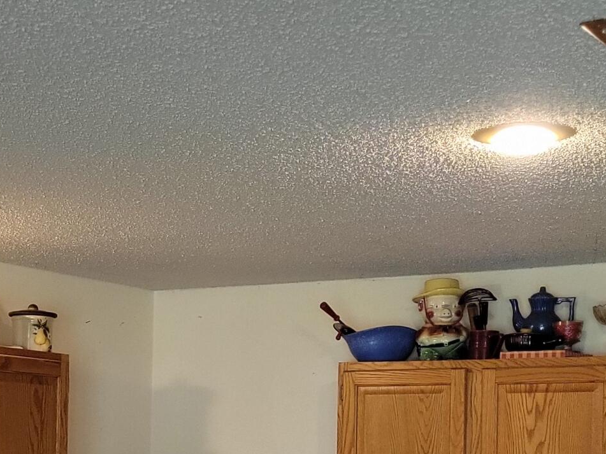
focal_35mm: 82
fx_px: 1435
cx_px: 152
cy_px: 460
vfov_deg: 17.5
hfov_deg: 23.6
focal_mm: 5.4
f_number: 1.8
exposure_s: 1/120
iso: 250
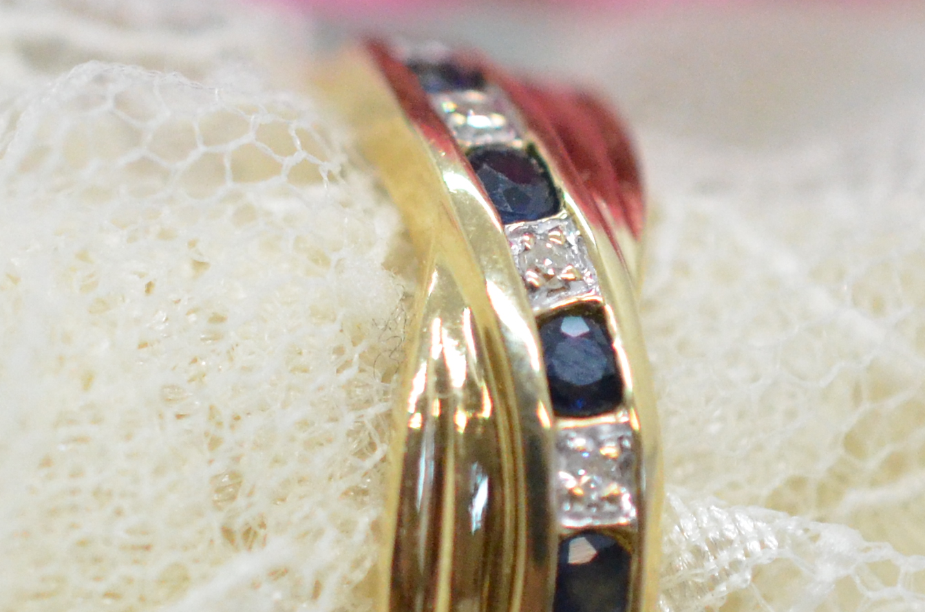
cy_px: 404
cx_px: 454
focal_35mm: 220
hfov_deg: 9.4
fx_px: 5641
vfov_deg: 6.2
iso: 3200
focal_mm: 40
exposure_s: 1/2000
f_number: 4
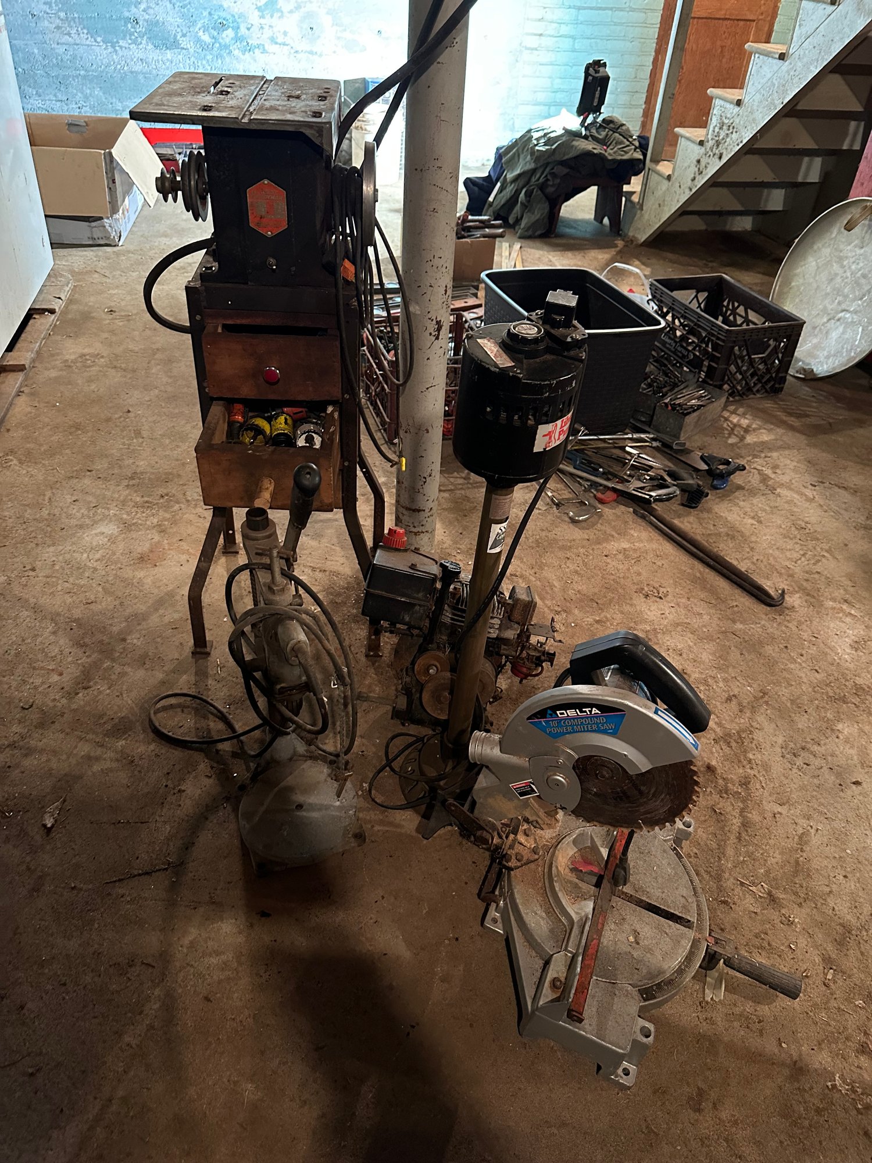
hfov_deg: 56.8
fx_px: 806
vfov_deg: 71.6
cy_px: 582
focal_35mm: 24
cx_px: 436
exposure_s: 1/30
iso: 1000
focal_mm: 6.86
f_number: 1.78
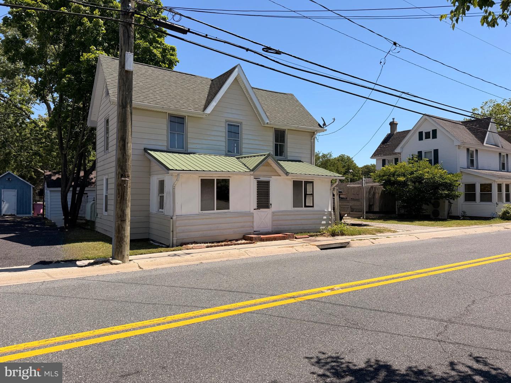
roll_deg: +1.6
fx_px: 354
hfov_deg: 71.6
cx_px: 256
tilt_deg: -0.2
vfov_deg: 56.8
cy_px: 192
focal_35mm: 24
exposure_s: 1/4975
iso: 80
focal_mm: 6.76
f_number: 1.78
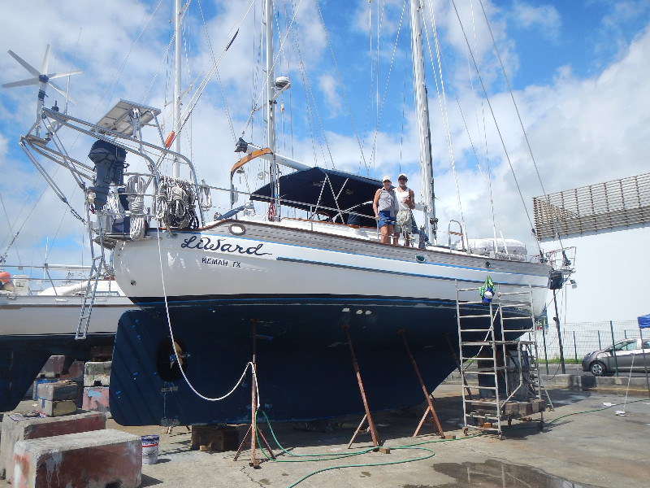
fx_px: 526
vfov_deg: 49.7
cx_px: 325
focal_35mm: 28
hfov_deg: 63.4
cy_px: 244
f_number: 3.9
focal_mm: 5
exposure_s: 1/1250
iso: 125
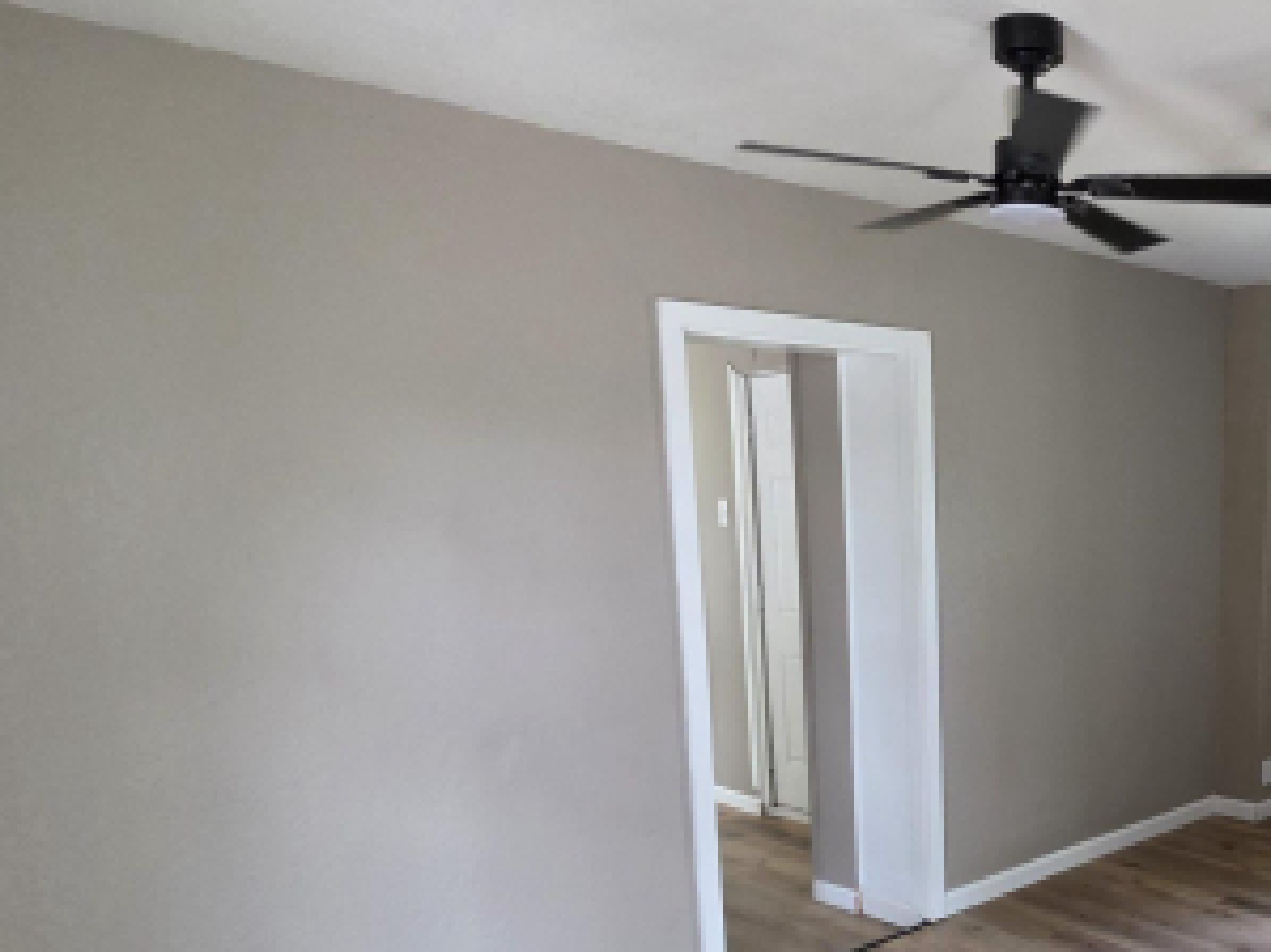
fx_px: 1064
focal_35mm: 29
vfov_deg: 46.2
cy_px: 731
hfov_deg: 53.8
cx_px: 1146
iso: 250
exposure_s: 1/120
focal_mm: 2.2
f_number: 1.9
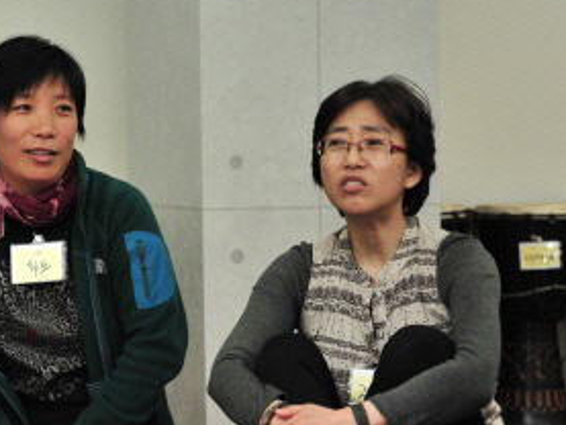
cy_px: 230
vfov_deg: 11.5
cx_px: 45
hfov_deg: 15.1
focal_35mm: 129
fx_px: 2110
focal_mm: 62
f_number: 2.8
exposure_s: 1/160
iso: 1600
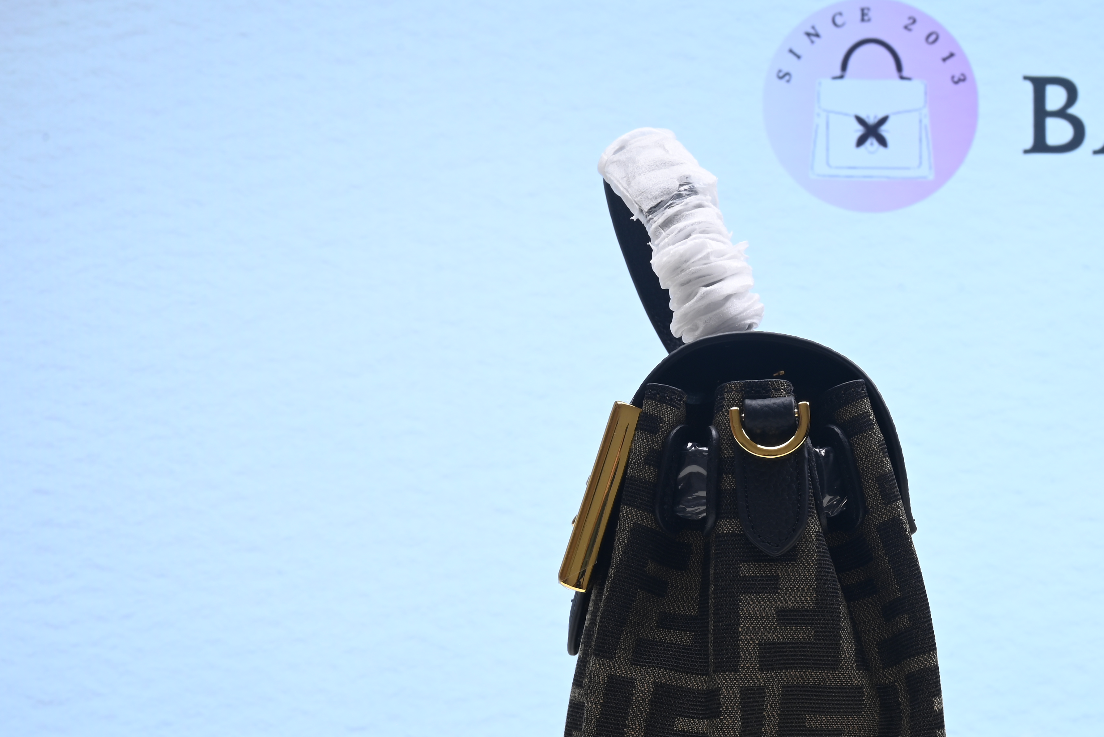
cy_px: 577
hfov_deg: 30.9
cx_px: 832
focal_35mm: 64
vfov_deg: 21.0
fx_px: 1963
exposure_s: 1/2
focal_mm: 38
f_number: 16
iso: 100
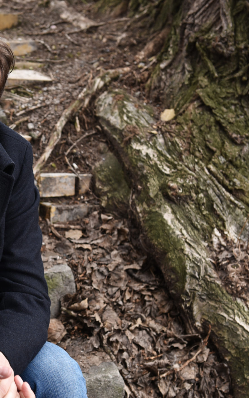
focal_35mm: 73
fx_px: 792
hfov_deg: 17.5
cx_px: 14
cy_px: 235
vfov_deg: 28.2
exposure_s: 1/160
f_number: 4.5
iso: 200
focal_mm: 40
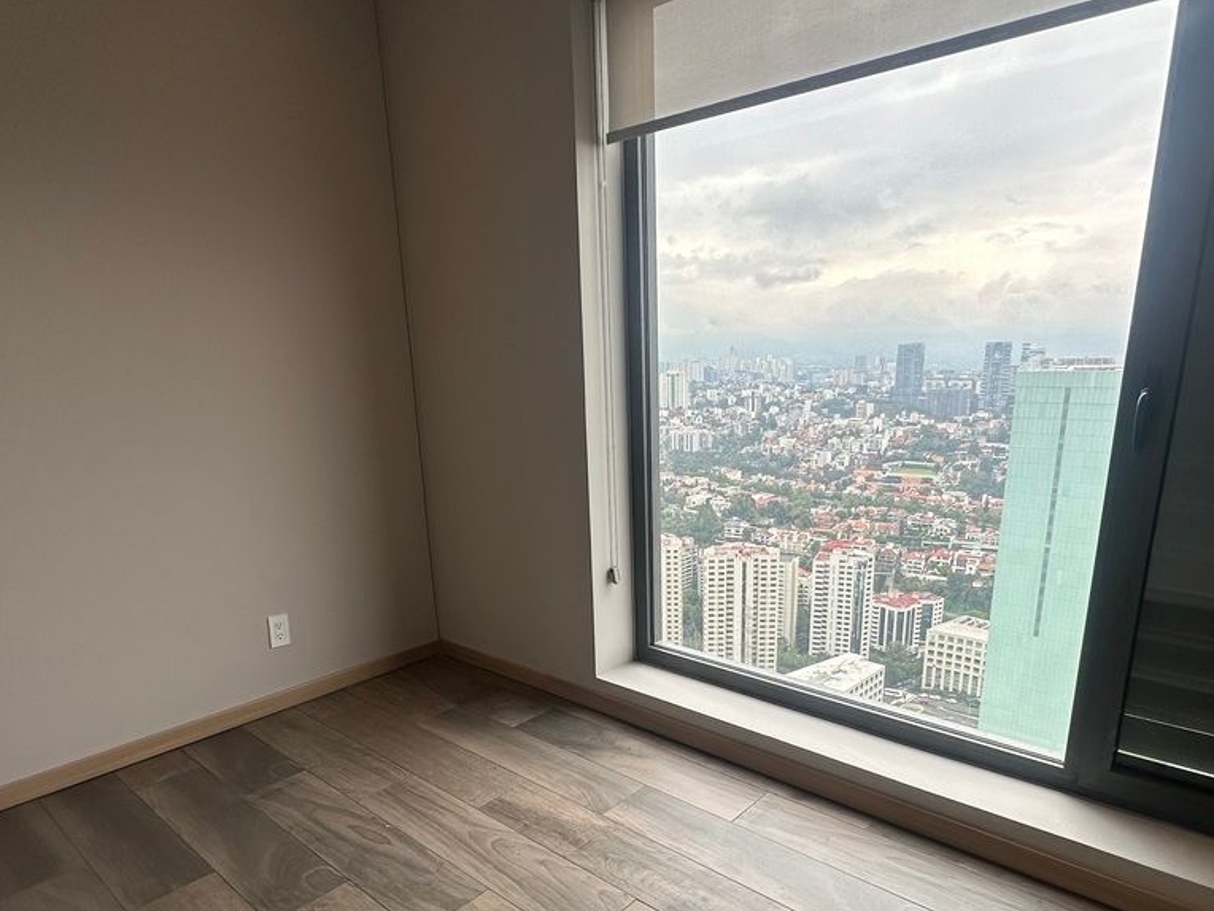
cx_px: 644
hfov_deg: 76.3
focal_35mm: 22
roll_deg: +0.8
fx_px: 772
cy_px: 582
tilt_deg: -14.7
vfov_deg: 60.1
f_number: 2.2
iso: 40
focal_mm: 2.22
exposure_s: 1/369
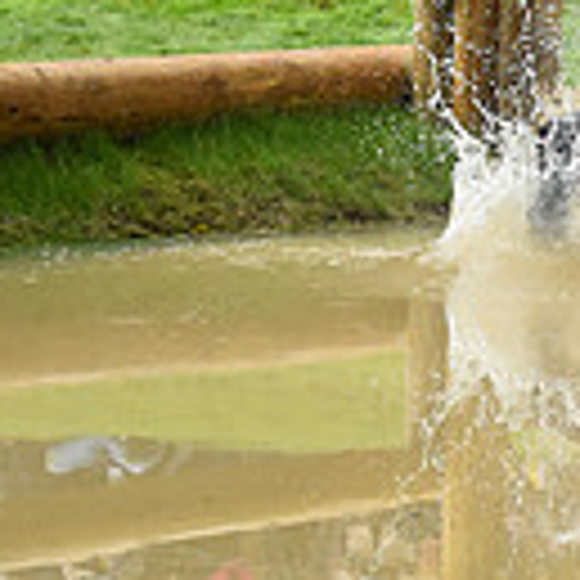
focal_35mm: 175
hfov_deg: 9.3
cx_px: 1178
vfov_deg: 9.9
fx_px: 3317
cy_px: 49
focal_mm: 46
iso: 2000
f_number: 4.2
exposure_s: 1/1600
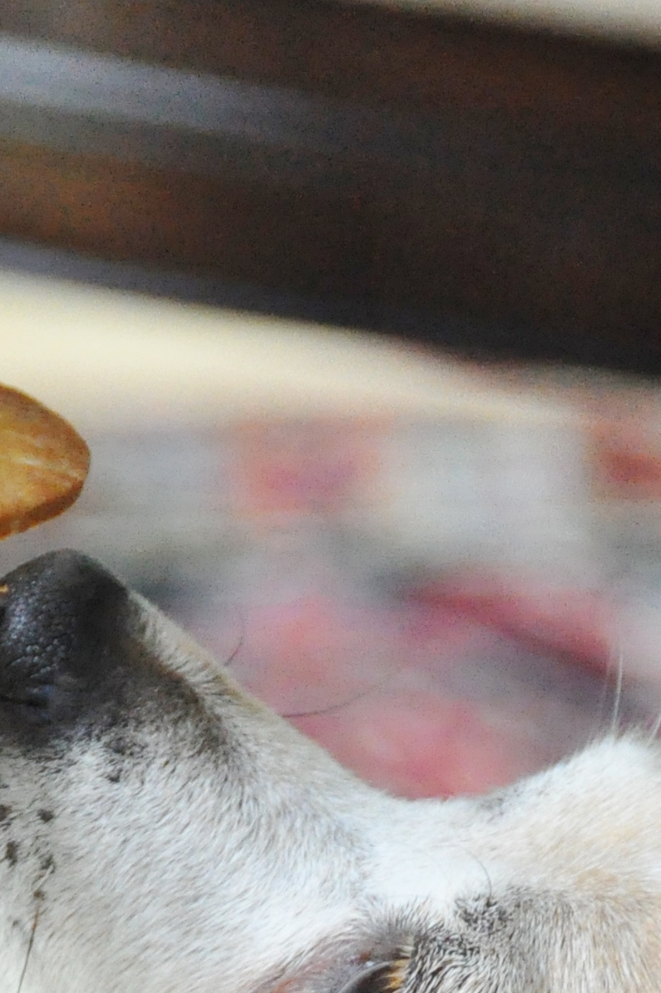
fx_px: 14099
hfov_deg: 2.7
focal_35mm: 512
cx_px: 354
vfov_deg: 4.0
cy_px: 1145
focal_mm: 95
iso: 2000
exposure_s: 1/200
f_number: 5.6
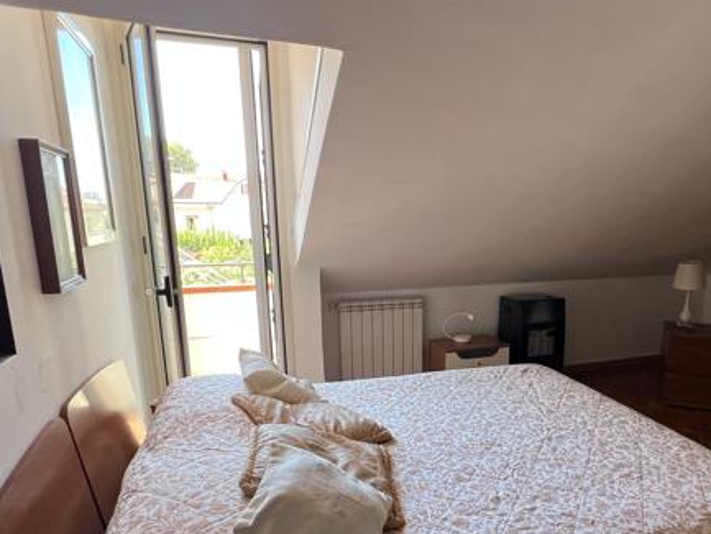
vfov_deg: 56.1
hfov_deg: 70.4
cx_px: 445
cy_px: 337
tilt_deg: -13.5
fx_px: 493
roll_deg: -0.4
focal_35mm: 24
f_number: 1.8
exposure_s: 1/99
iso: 100
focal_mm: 1.57
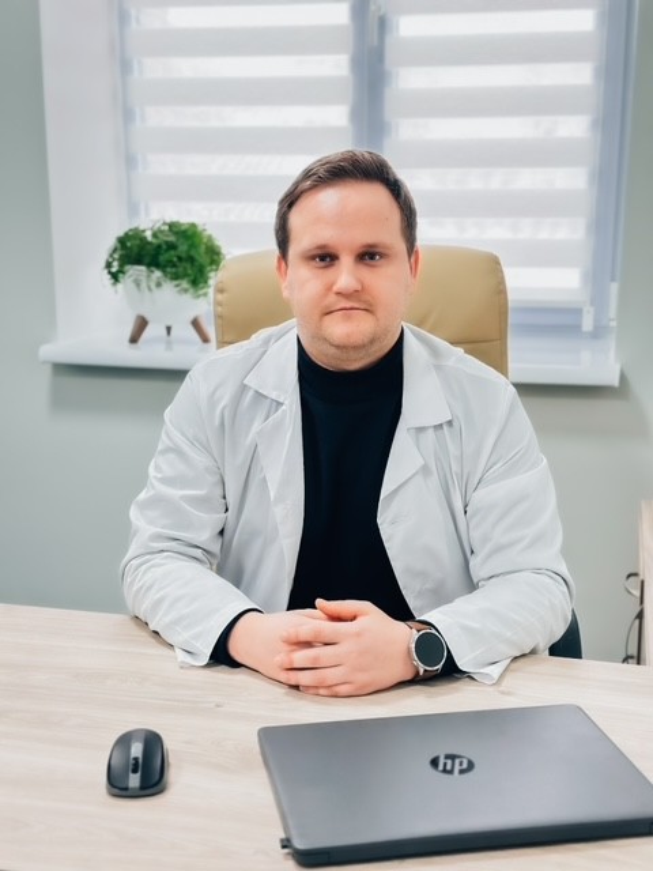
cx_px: 326
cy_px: 436
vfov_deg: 39.7
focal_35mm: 48
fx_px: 1207
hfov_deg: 30.3
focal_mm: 6.86
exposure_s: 1/60
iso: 320
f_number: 1.8
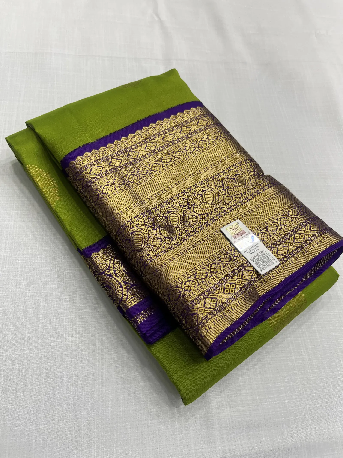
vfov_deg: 67.3
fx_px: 343
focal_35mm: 26
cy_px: 229
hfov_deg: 53.1
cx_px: 172
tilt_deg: -60.7
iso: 40
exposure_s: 1/167
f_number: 1.6
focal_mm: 5.1
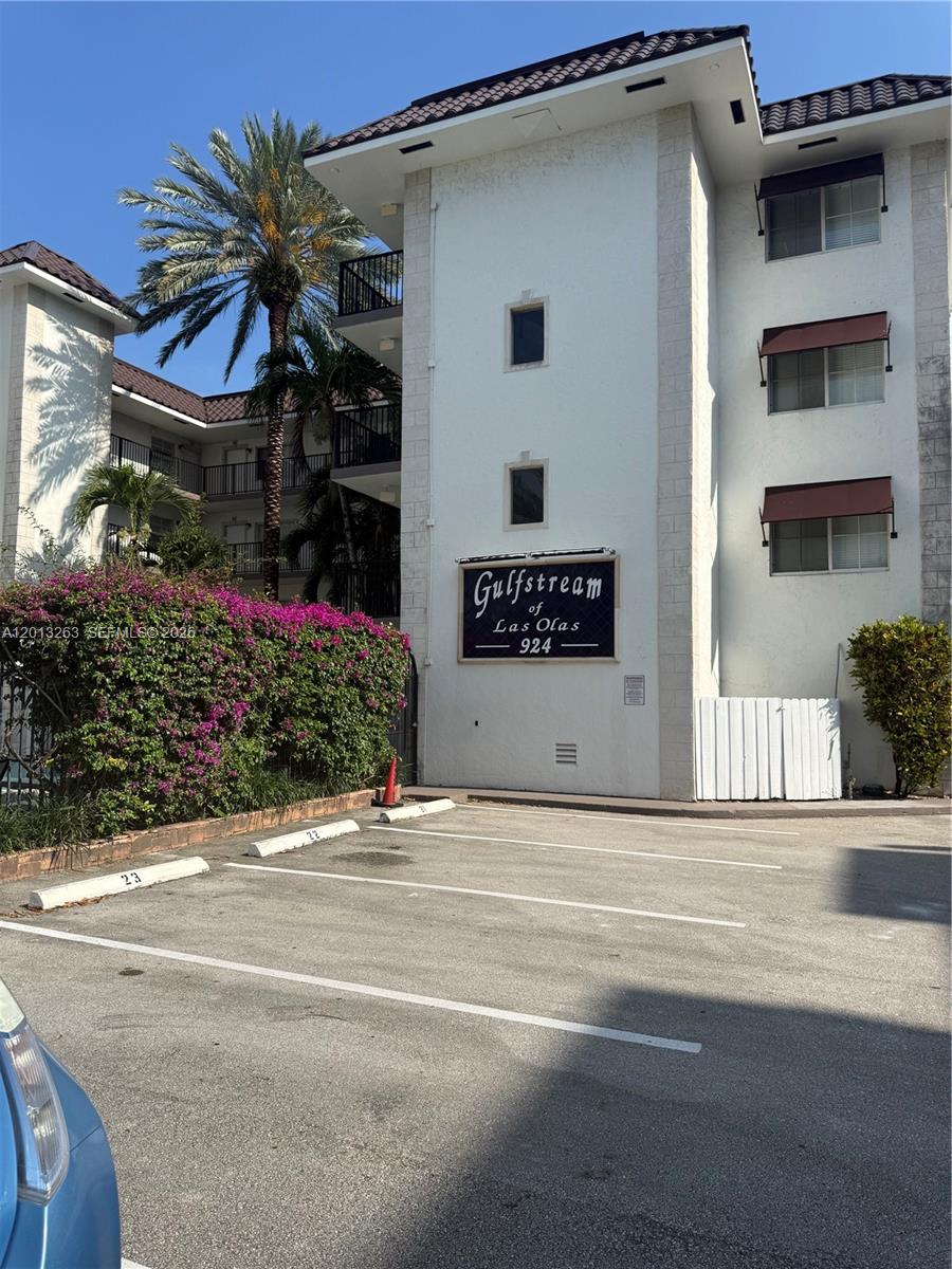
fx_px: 880
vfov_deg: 71.6
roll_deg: -1.4
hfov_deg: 56.8
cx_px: 476
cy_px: 634
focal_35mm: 24
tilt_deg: +4.0
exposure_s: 1/5319
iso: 80
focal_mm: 6.76
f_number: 1.78
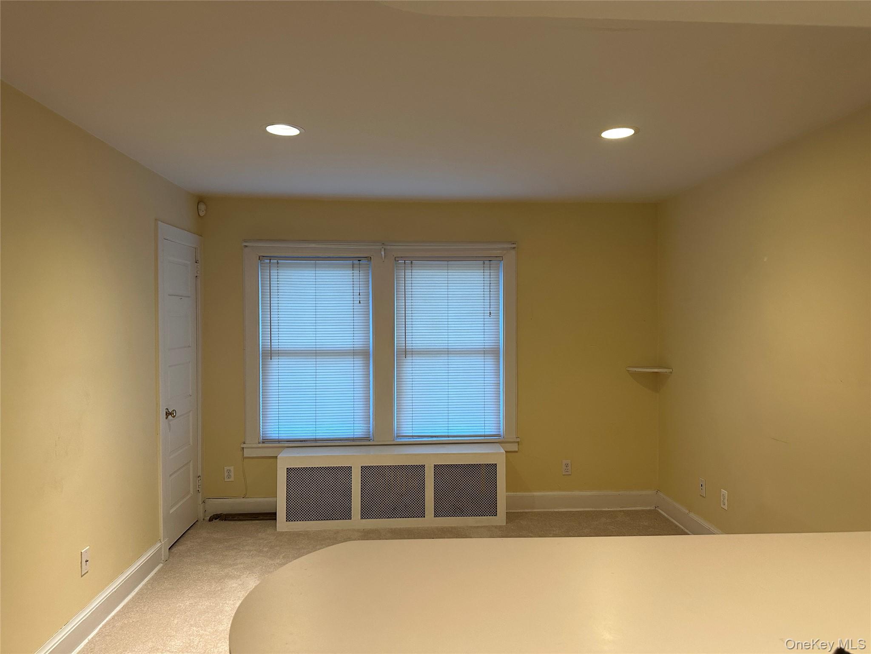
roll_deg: +0.2
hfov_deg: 71.6
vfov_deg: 56.8
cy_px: 327
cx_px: 436
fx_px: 604
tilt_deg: -1.1
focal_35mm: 24
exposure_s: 1/120
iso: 200
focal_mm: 6.86
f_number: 1.78
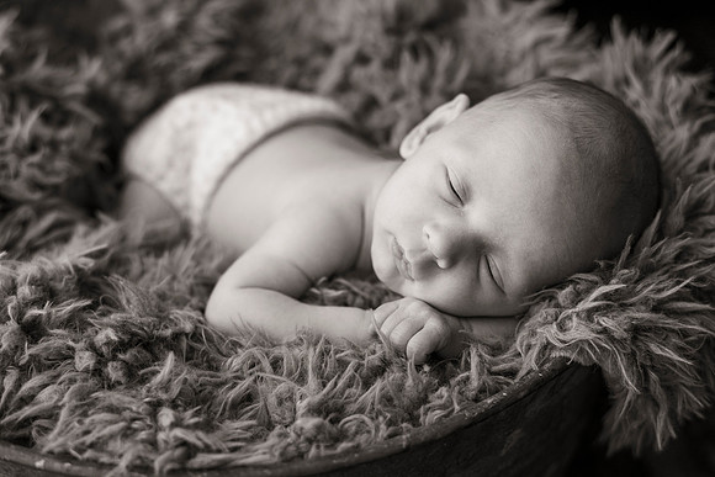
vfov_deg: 27.0
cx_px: 358
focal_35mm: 50
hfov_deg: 39.6
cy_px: 238
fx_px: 993
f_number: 3.2
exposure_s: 1/320
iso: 1000
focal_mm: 50
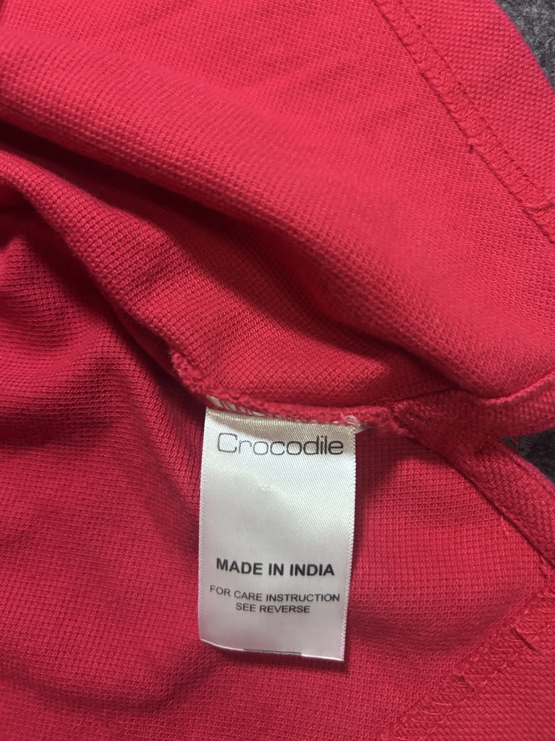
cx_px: 278
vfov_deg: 67.3
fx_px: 556
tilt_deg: -61.1
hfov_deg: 53.1
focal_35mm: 26
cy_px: 370
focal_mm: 5.7
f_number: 1.5
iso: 500
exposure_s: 1/50
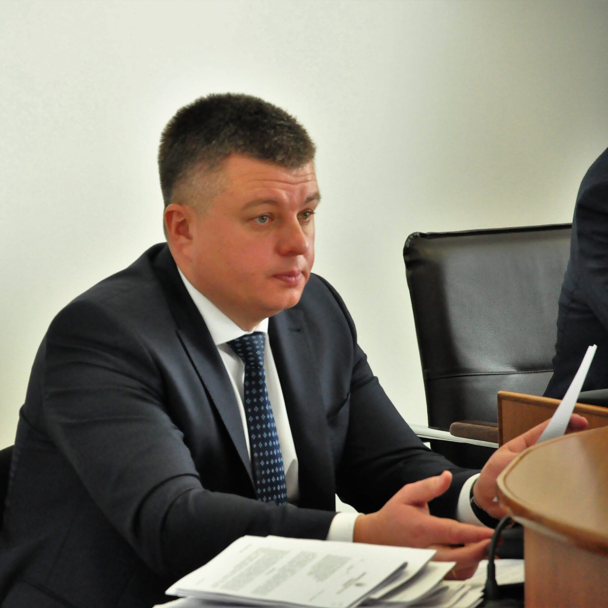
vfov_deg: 8.7
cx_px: 155
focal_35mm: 202
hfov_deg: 8.7
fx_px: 4007
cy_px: 304
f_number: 5.6
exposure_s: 1/320
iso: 3200
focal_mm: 105
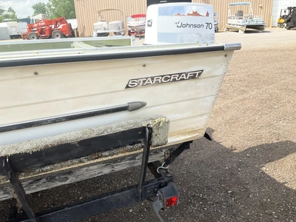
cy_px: 111
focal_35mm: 29
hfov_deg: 61.7
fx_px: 248
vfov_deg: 48.2
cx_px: 148
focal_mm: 3
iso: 25
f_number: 1.8
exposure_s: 1/898
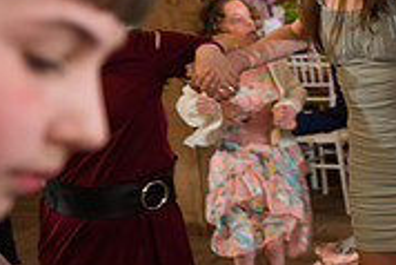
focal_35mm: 78
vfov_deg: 17.5
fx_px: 859
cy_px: 151
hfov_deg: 22.2
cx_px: 565
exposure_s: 1/200
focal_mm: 24
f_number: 3.2
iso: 800
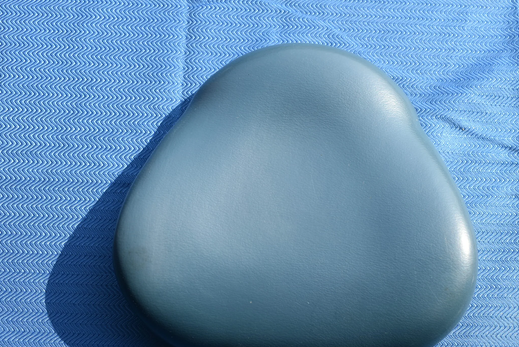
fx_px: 673
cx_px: 293
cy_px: 210
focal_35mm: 47
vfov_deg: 28.8
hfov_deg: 42.1
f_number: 7.1
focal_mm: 25
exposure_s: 1/320
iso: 200
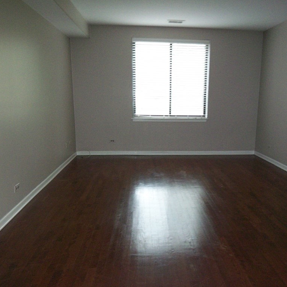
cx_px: 168
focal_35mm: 32
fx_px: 300
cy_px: 157
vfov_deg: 51.0
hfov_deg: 50.9
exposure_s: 1/30
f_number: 2.8
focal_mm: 3.8
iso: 160
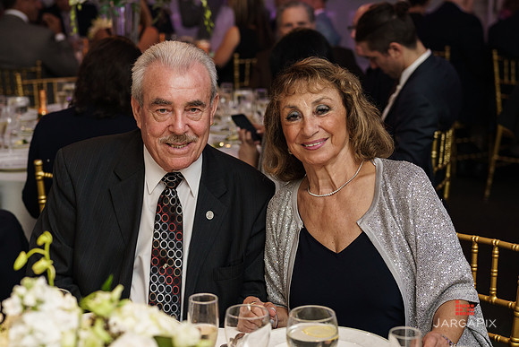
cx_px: 260
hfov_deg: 27.0
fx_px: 1081
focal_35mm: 75
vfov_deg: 18.2
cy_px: 174
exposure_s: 1/250
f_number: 2.5
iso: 500
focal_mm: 50
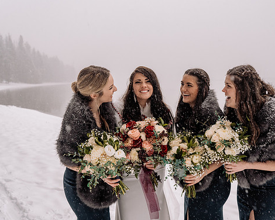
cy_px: 112
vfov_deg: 36.5
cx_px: 163
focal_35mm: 41
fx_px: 334
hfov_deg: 44.6
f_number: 5
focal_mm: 35
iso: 1250
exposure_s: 1/250
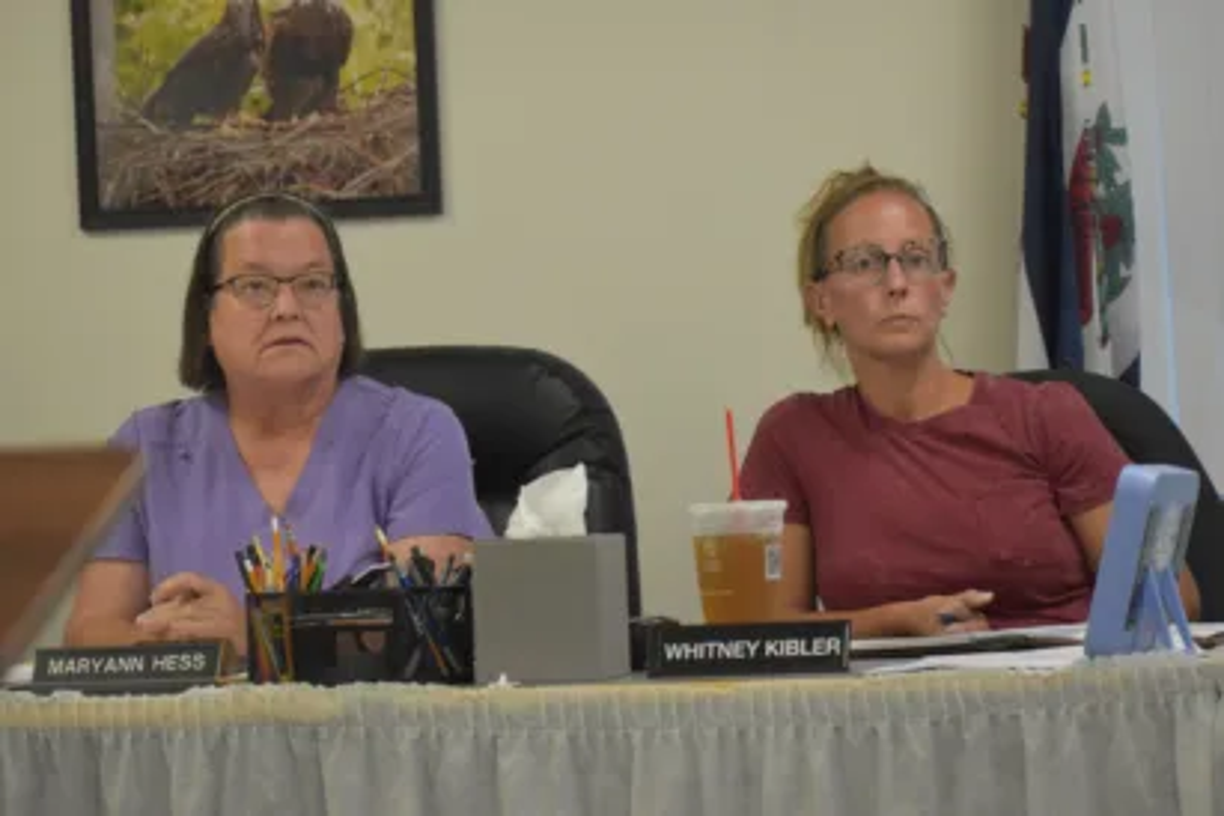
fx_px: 4386
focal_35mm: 129
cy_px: 408
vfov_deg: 10.6
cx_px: 612
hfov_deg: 15.9
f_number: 4.8
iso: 2500
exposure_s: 1/250
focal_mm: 86
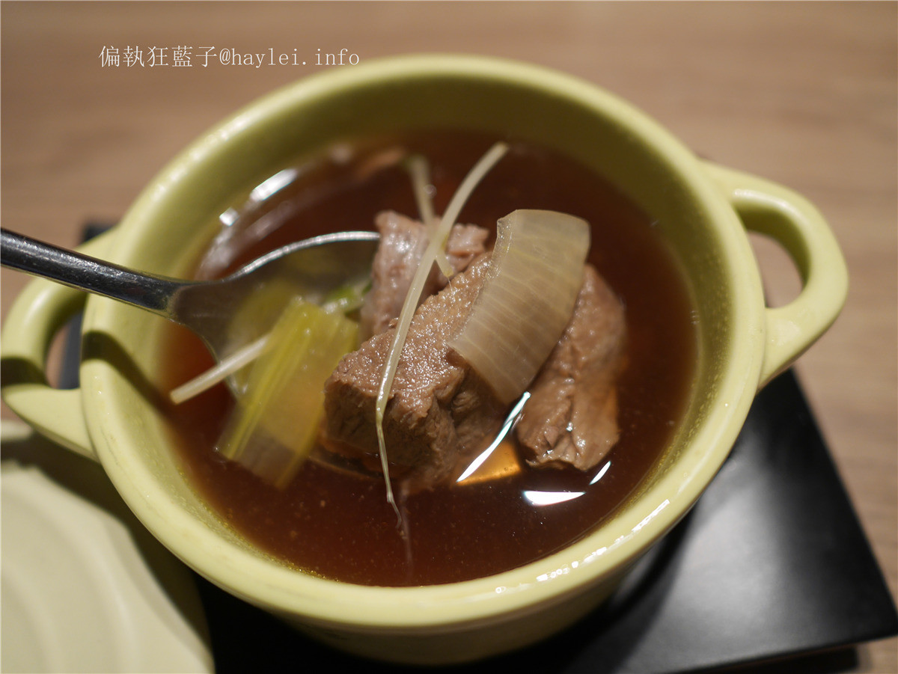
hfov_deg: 59.9
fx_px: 779
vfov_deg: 46.8
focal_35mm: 30
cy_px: 337
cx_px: 449
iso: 250
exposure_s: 1/60
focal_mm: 15
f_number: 1.7
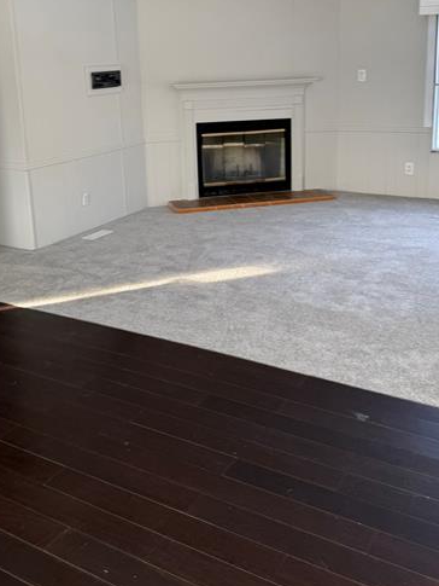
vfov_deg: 48.0
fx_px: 642
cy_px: 186
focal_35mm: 38
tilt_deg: -9.6
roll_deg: +3.8
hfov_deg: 37.7
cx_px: 198
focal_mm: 6.76
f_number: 1.78
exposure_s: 1/134
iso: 80
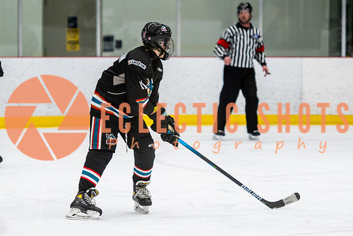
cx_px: 151
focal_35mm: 223
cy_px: 103
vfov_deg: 6.2
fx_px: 2187
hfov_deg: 9.2
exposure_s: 1/640
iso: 1600
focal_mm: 130
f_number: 2.8
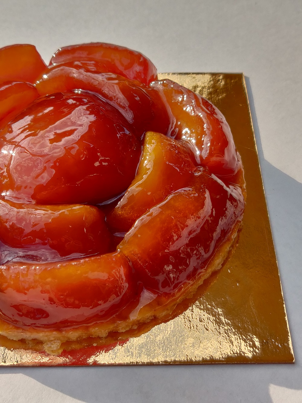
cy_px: 202
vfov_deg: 69.4
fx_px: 291
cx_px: 151
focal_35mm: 25
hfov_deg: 54.9
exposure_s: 1/145
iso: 100
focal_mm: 4.25
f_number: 1.7
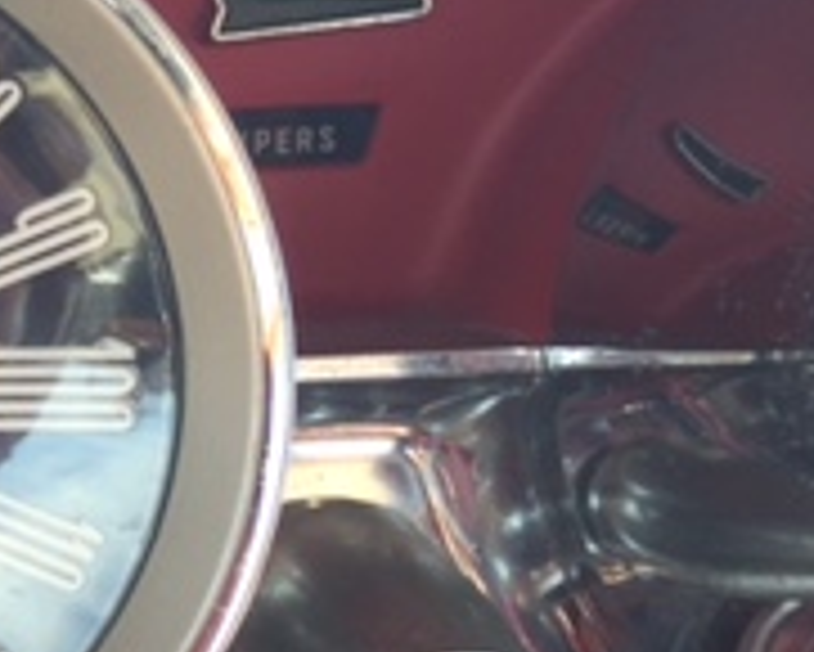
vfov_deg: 15.3
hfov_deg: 16.3
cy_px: 544
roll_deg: -2.0
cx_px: -616
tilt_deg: -23.4
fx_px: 2410
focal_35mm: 100
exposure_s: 1/120
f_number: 2.2
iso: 32
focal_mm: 4.15
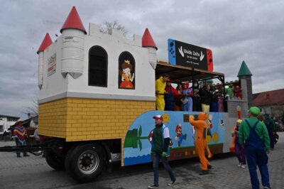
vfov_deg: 42.9
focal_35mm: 30
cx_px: 142
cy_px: 94
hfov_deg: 61.1
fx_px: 240
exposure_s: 1/1000
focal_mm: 30.5
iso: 2500
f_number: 16
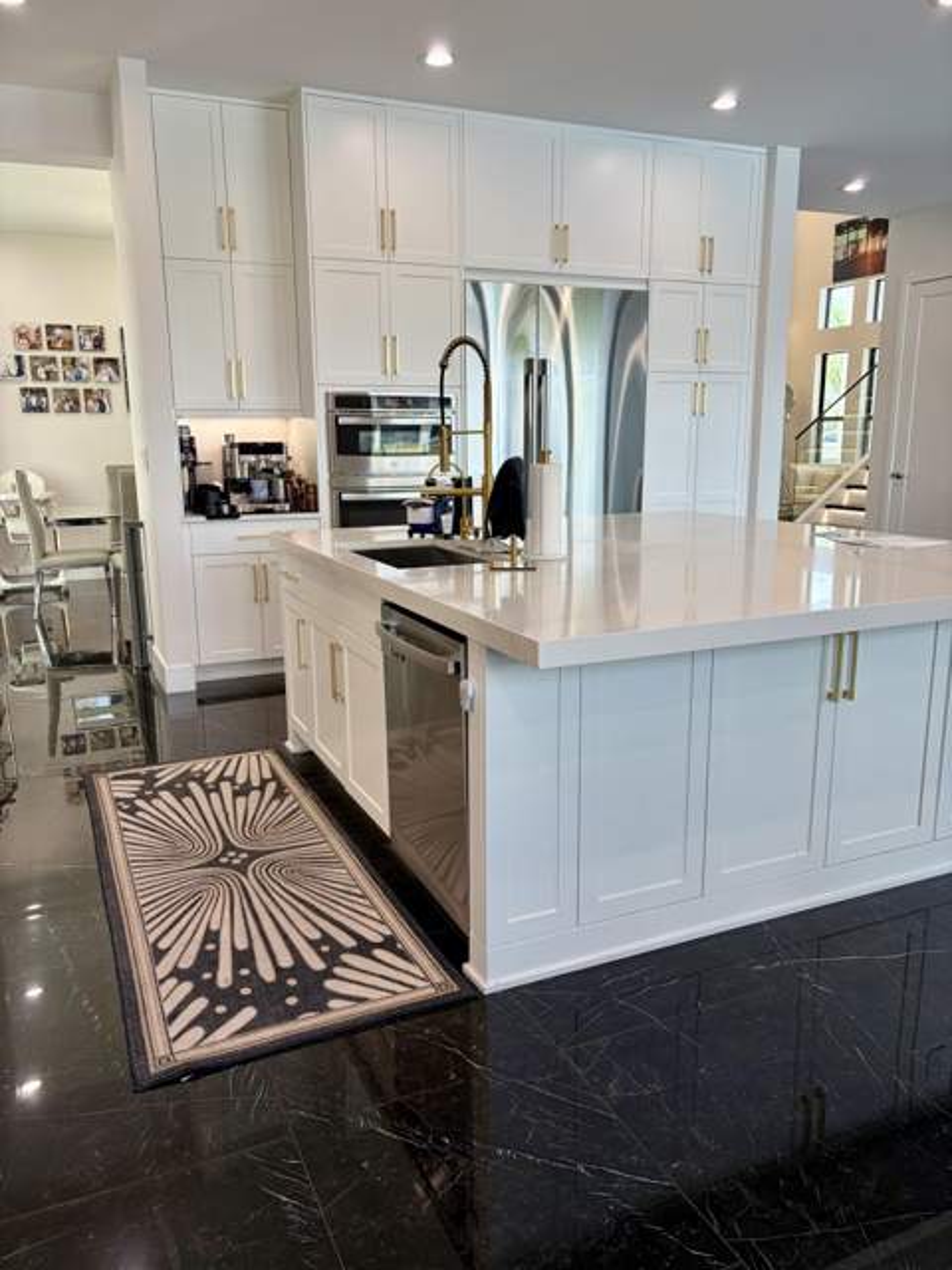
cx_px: 476
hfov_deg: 53.1
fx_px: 953
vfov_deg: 67.3
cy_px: 635
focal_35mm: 26
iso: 40
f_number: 1.6
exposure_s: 1/120
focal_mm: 5.96
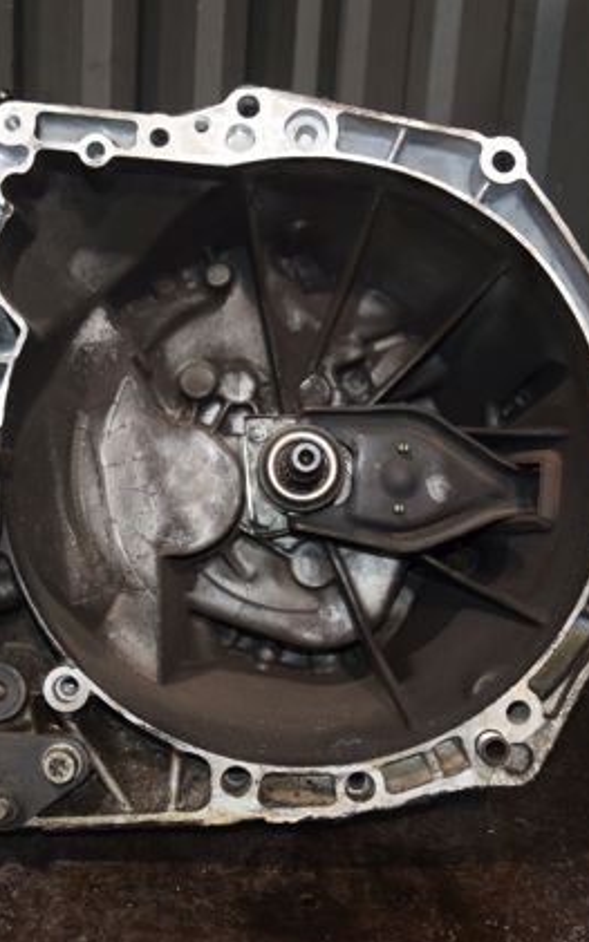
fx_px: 1253
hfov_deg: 26.4
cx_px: 264
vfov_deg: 41.2
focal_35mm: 49
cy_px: 472
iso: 800
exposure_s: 1/60
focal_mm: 21
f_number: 5
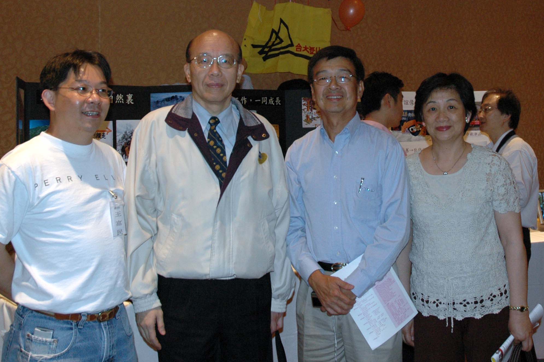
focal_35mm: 50
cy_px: 94
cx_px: 324
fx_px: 755
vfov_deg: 26.6
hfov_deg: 39.5
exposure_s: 1/60
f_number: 4
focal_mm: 22
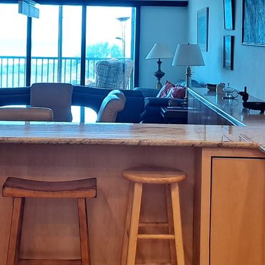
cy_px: 53
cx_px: 110
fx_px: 702
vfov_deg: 21.1
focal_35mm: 81
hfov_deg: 21.4
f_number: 2
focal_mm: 4.6
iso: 32
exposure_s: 1/60
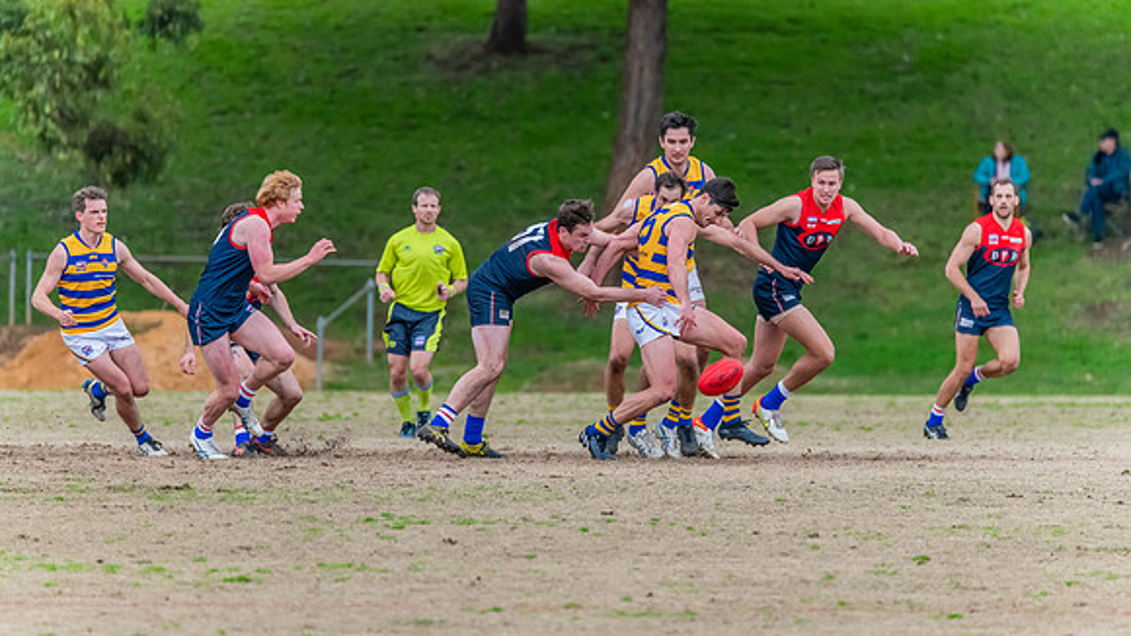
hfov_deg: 4.5
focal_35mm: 482
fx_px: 14448
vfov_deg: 2.5
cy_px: 318
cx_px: 566
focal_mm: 460
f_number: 6.3
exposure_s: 1/1600
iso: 3200
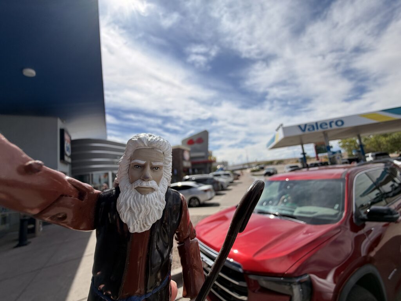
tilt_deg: +7.8
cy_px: 150
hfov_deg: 102.1
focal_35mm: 14
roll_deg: +7.4
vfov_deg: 85.7
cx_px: 200
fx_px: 162
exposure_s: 1/1259
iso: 20
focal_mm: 2.22
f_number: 2.2
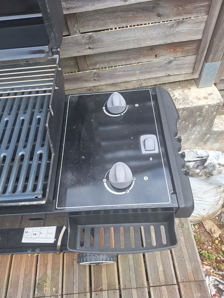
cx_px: 112
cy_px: 149
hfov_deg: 58.9
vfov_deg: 73.9
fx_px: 198
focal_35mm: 23
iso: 40
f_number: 1.8
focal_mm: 5.54
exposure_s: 1/727
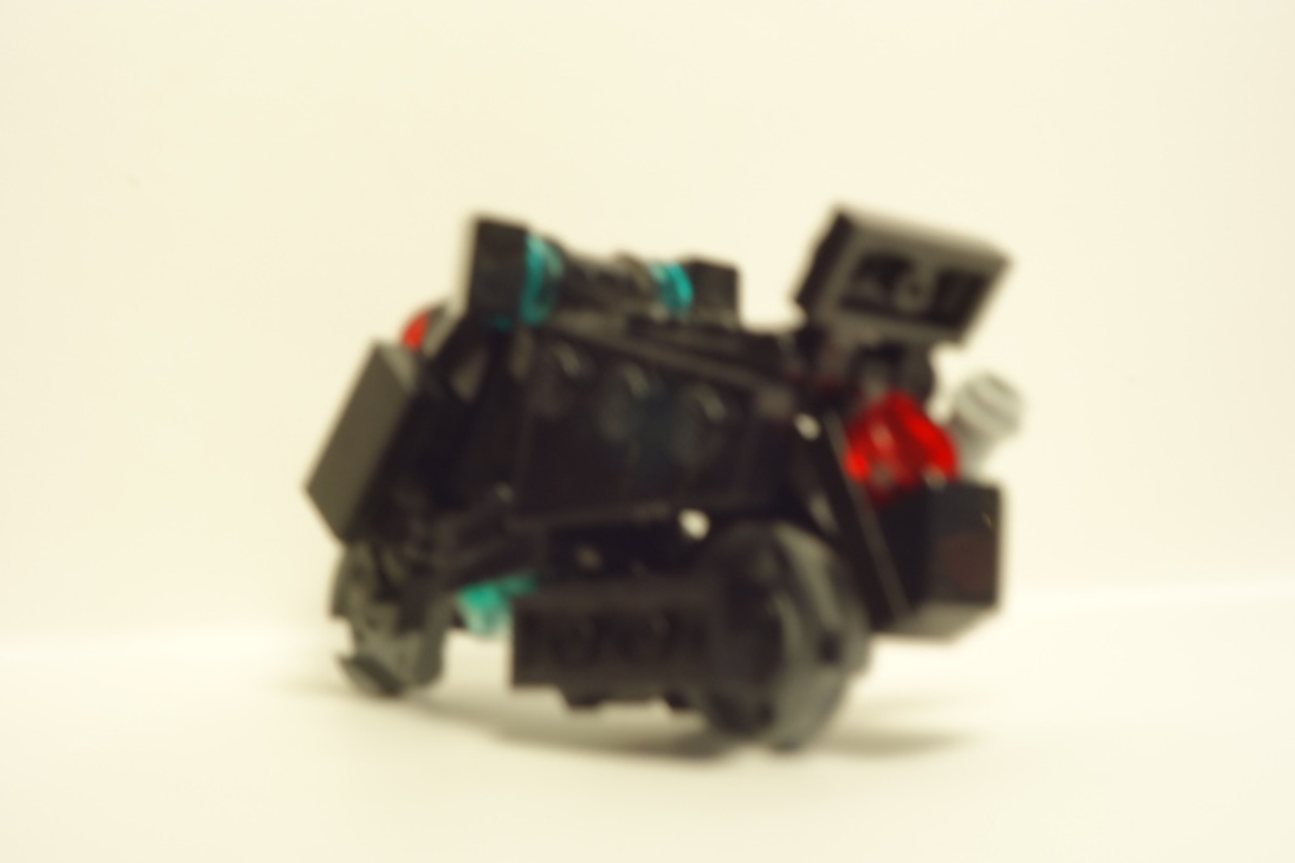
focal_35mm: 61
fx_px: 2194
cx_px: 648
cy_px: 432
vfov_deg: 22.3
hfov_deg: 32.9
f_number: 11
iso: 160
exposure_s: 1/8
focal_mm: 22.49
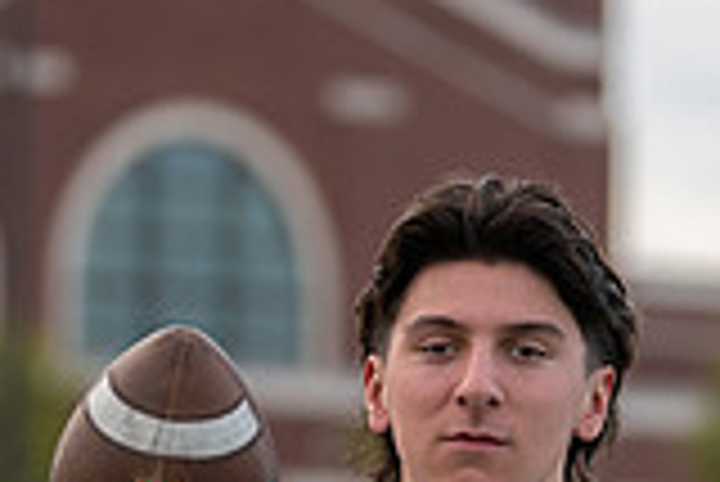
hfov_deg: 5.2
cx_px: 392
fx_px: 7927
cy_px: 628
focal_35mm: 396
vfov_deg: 3.5
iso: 200
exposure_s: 1/1250
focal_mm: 109
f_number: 2.8
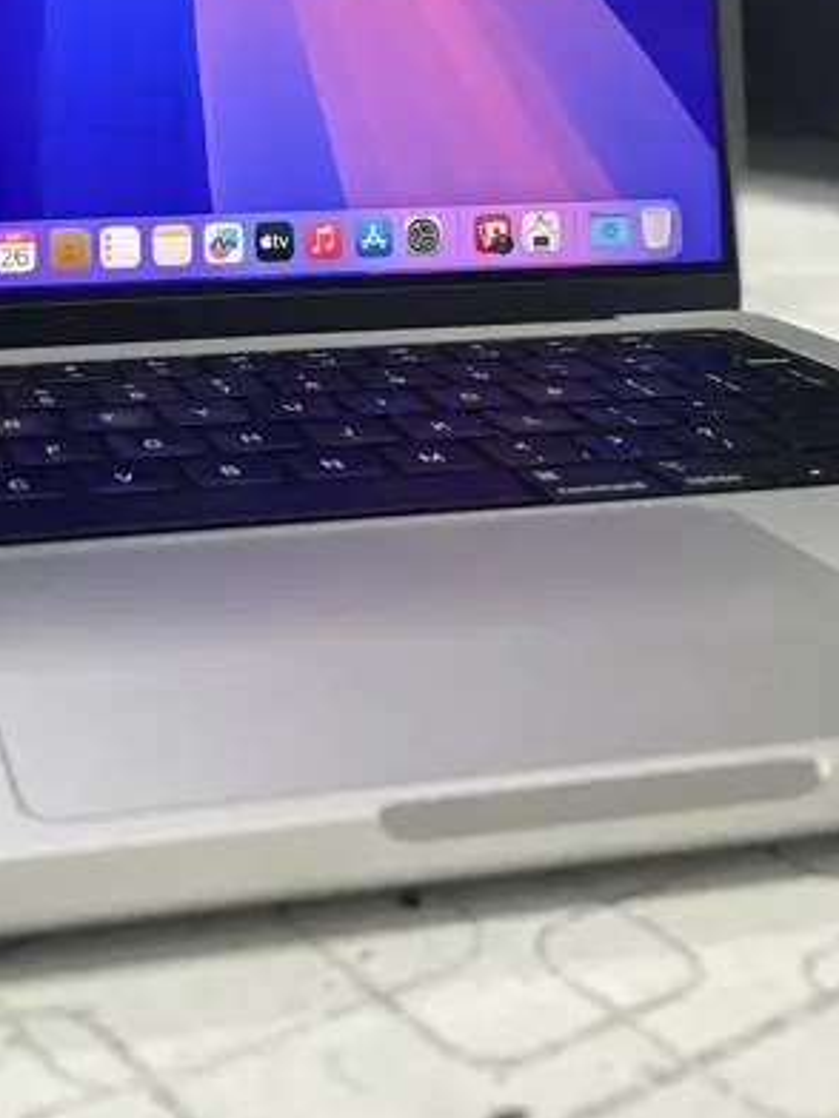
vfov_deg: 34.4
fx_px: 1713
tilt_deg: -5.1
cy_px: 143
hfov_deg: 26.8
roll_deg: +0.0
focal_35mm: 53
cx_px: 123
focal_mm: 4.2
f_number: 1.6
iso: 125
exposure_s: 1/72
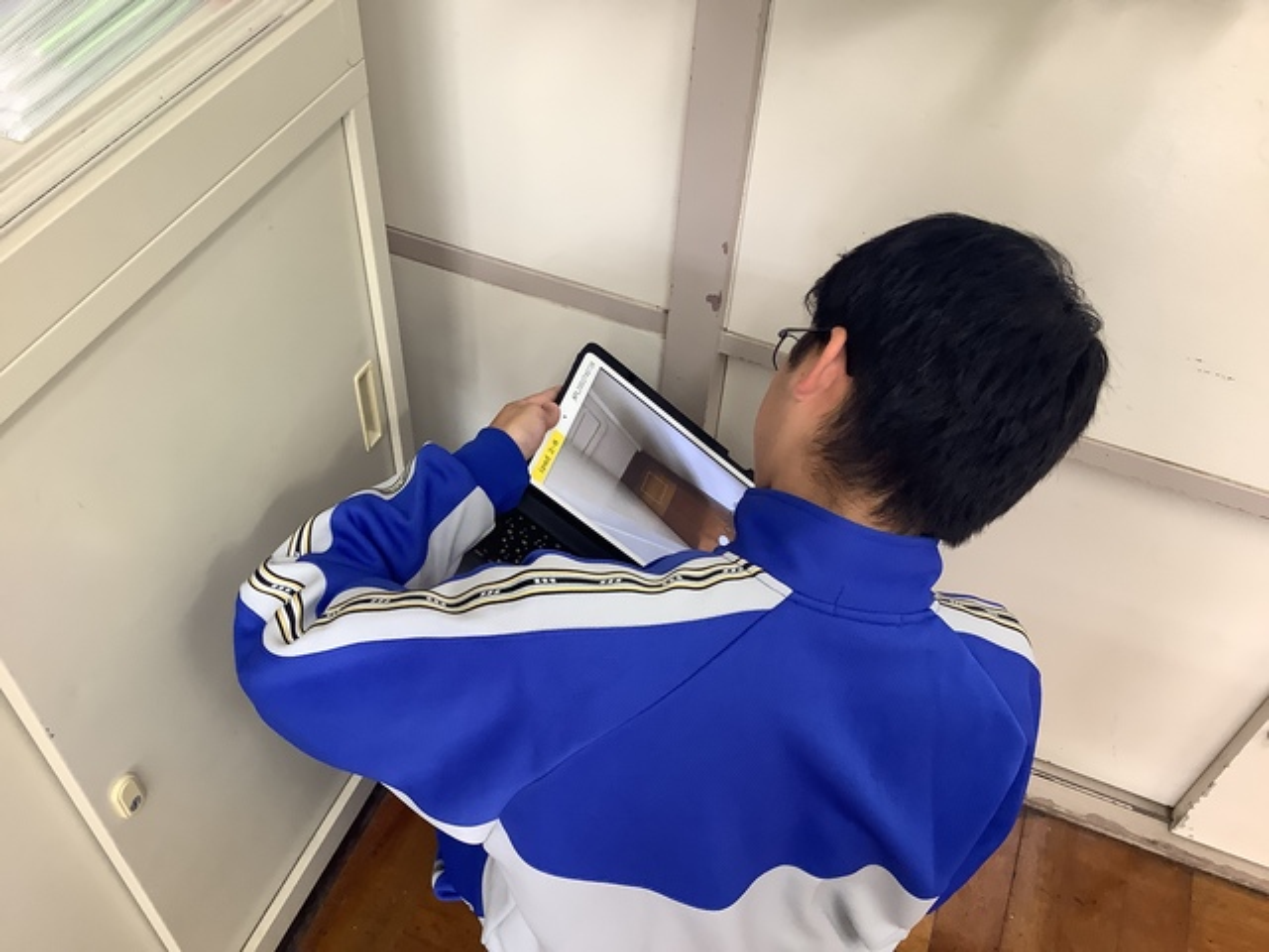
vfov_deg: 45.4
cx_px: 634
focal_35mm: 31
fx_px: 1136
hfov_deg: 58.4
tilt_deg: -47.2
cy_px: 476
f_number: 2.4
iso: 125
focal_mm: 3.3
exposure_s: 1/60
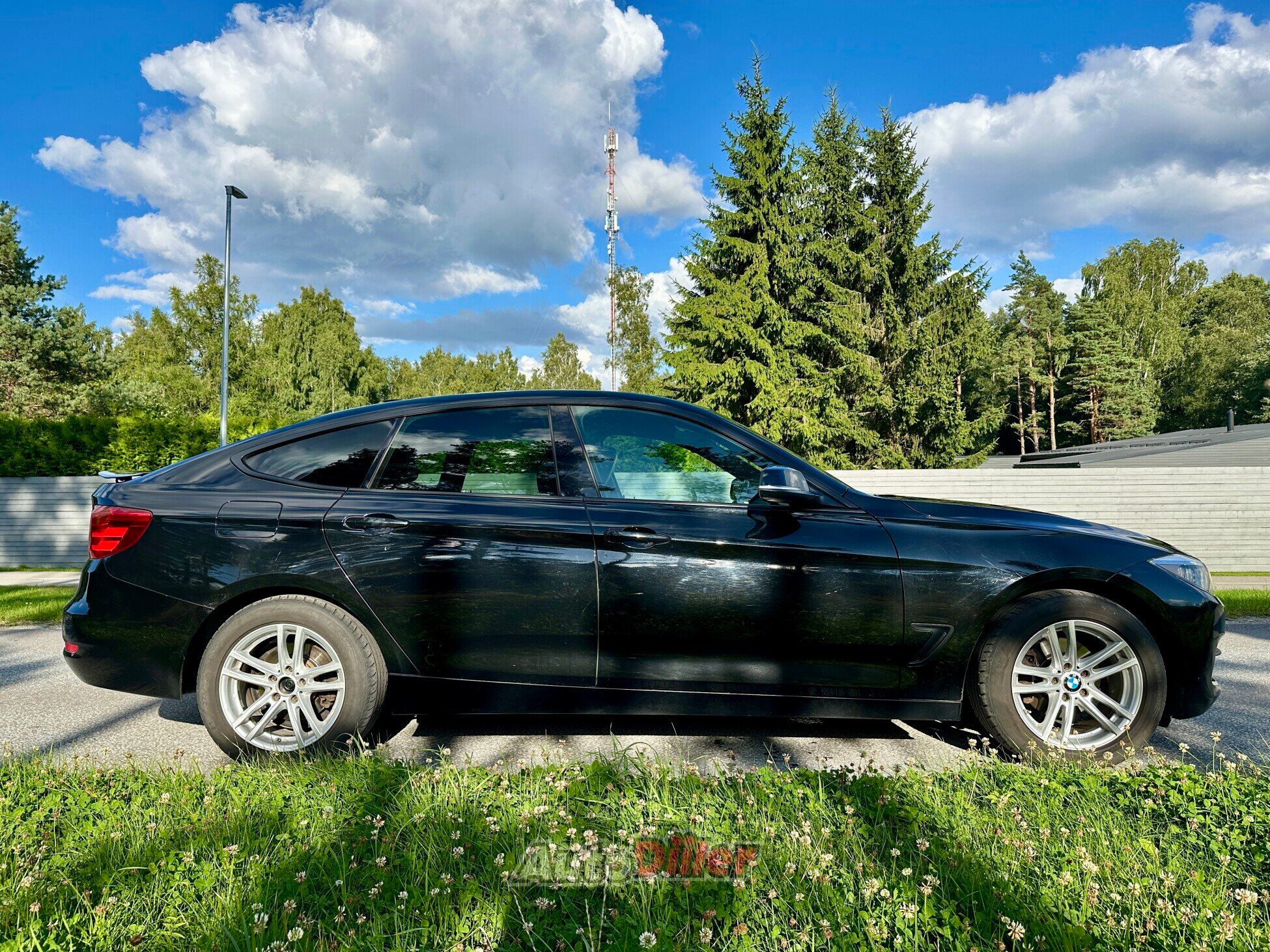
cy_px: 476
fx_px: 881
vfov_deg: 56.8
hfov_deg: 71.6
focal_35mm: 24
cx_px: 635
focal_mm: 6.86
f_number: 1.78
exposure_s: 1/3058
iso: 80
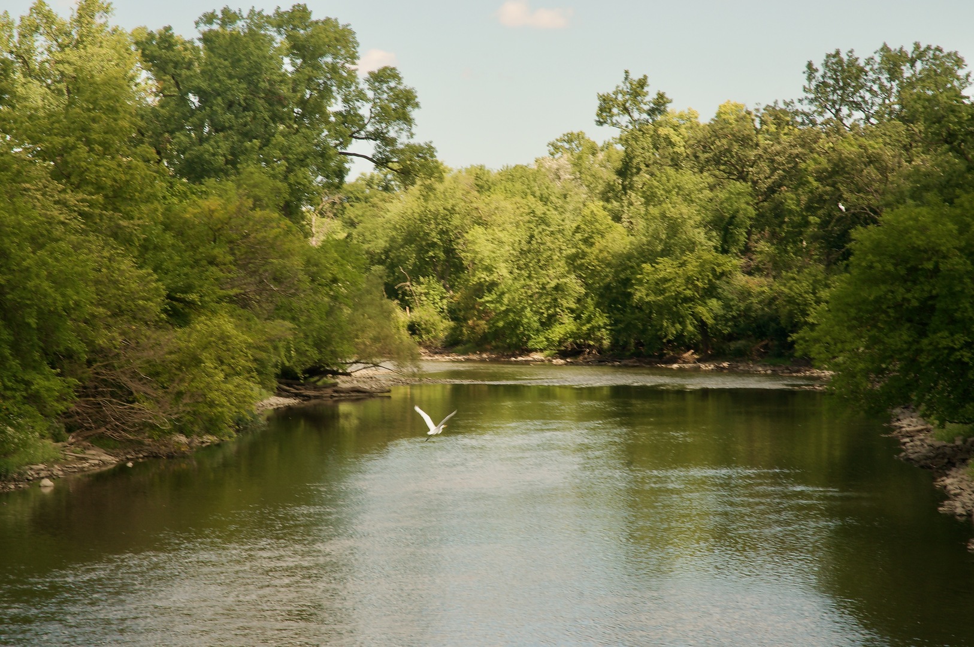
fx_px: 2837
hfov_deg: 19.5
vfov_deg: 13.0
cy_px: 324
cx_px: 487
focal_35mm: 105
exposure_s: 1/60
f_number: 16
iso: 200
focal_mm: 70
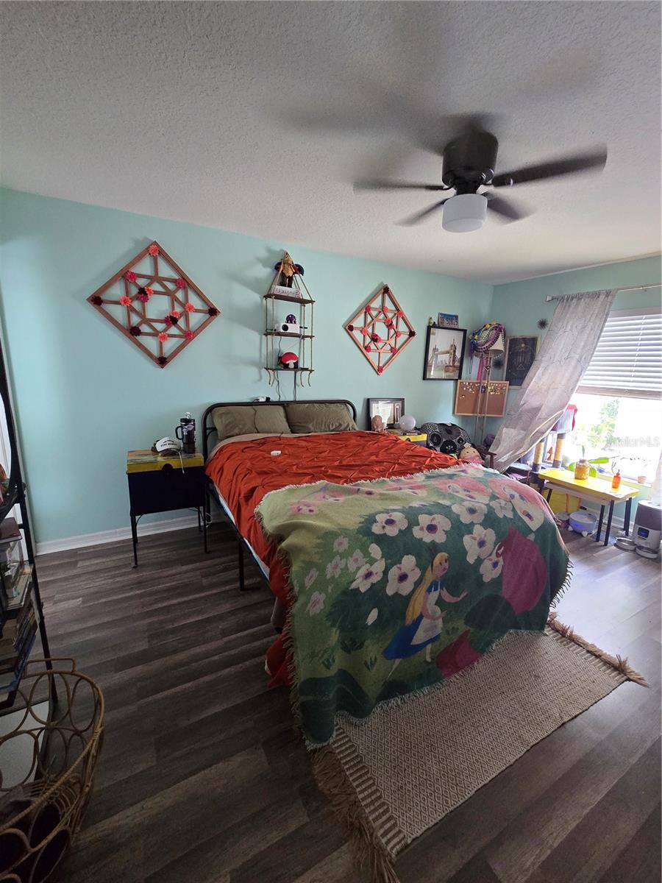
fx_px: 331
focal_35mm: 13
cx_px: 331
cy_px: 442
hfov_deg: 89.9
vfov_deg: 106.2
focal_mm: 2.2
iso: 320
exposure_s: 1/60
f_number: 2.2
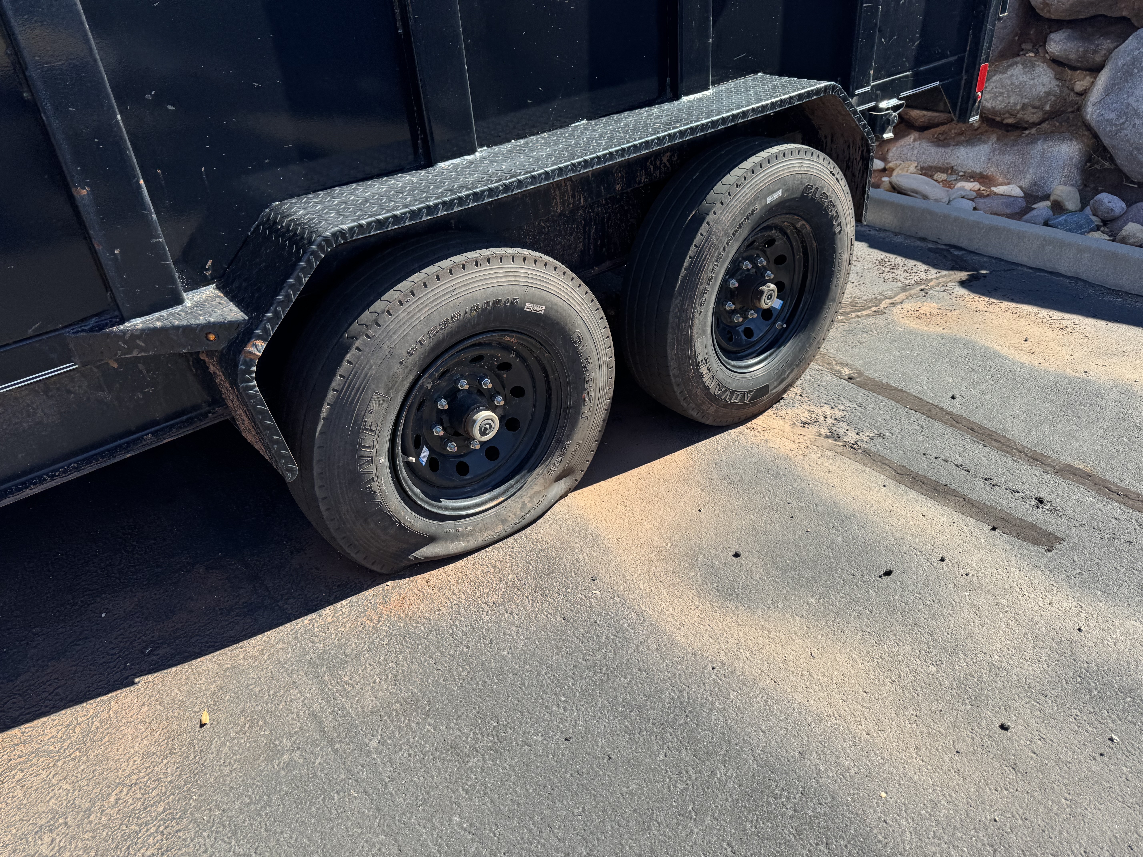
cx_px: 572
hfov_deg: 71.6
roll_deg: +0.5
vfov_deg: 56.8
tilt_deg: -34.2
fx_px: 792
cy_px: 428
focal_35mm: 24
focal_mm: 6.76
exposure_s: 1/1869
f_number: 1.78
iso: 80
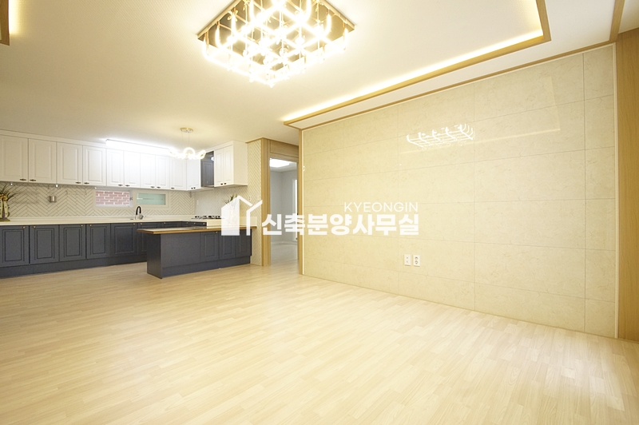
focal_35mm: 15
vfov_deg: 77.2
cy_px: 212
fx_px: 266
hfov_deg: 100.4
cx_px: 320
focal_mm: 10
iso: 1600
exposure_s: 1/60
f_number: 9
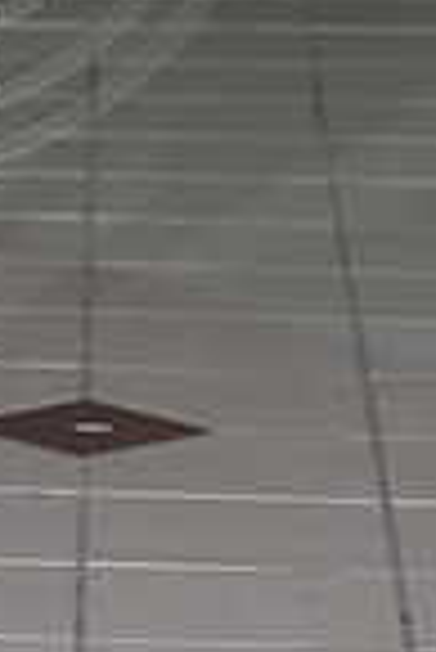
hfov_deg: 3.6
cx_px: -148
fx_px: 7013
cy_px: -274
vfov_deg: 5.3
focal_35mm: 387
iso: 1250
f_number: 5.6
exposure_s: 1/160
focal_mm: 125
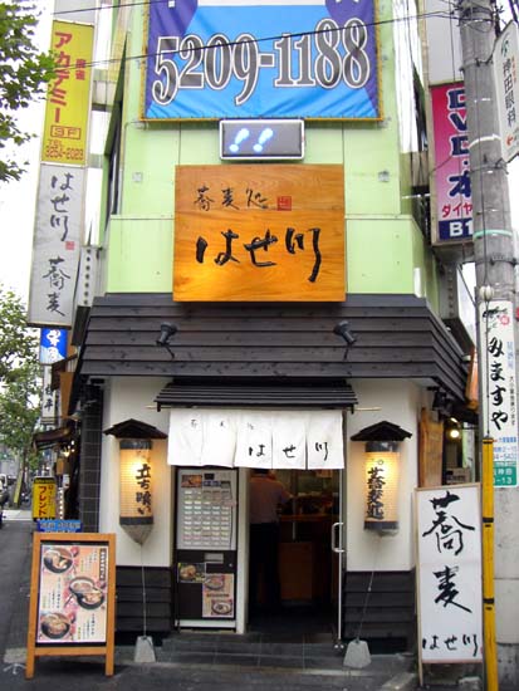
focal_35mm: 38
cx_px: 260
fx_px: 759
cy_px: 346
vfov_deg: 49.0
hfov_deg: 37.7
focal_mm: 6.2
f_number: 2.7
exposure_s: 1/100
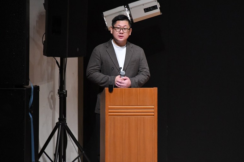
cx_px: 122
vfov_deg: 3.1
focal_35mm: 450
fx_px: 3049
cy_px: 81
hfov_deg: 4.6
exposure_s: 1/400
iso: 6400
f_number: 5.6
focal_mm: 300
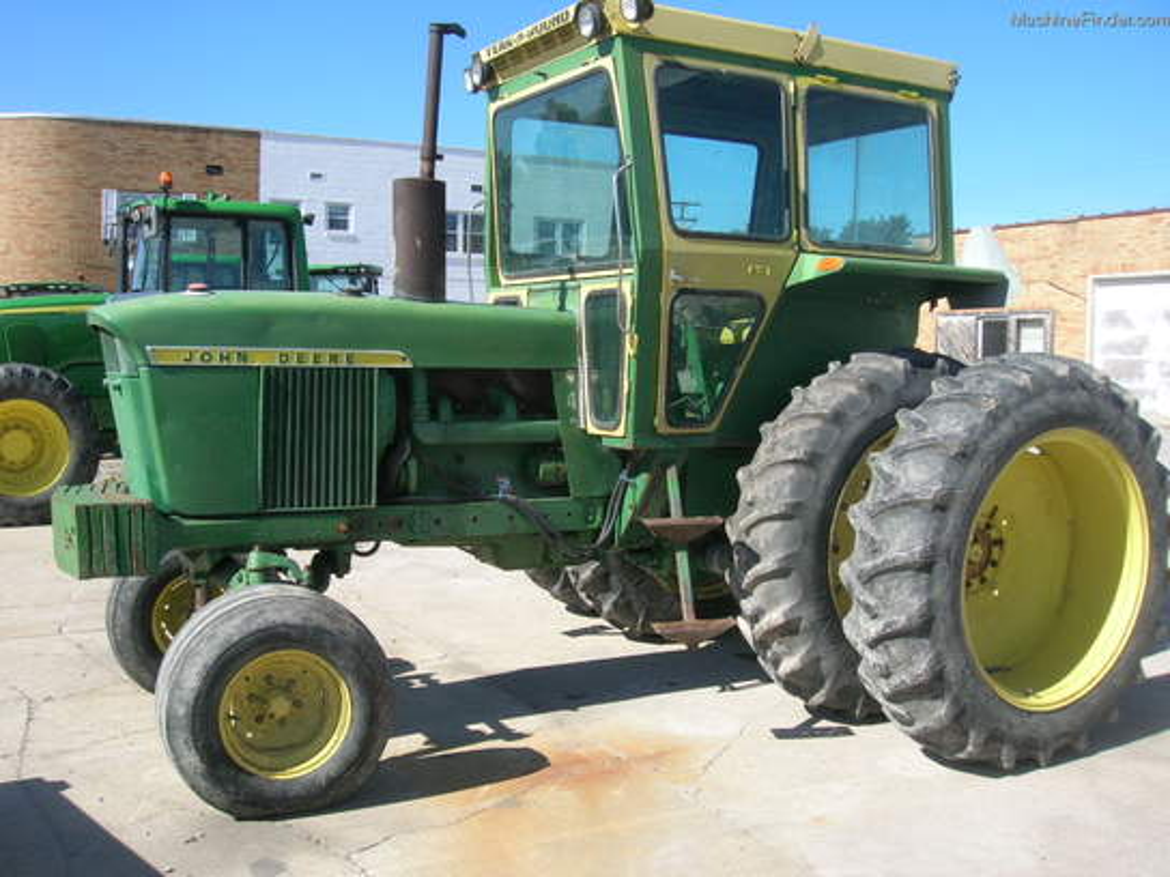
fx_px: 1149
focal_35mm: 34
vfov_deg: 41.8
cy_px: 438
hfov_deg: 54.0
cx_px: 585
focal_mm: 5.7
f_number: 4.9
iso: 71
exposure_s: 1/357
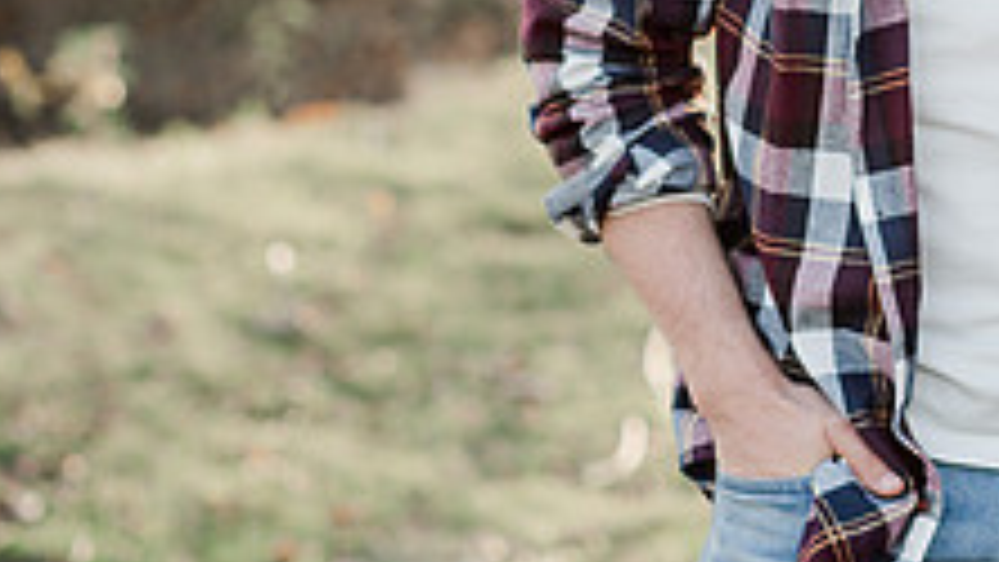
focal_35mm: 233
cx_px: 1233
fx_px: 6174
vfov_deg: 5.2
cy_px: -259
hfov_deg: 9.1
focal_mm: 85
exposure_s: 1/400
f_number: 3.2
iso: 320
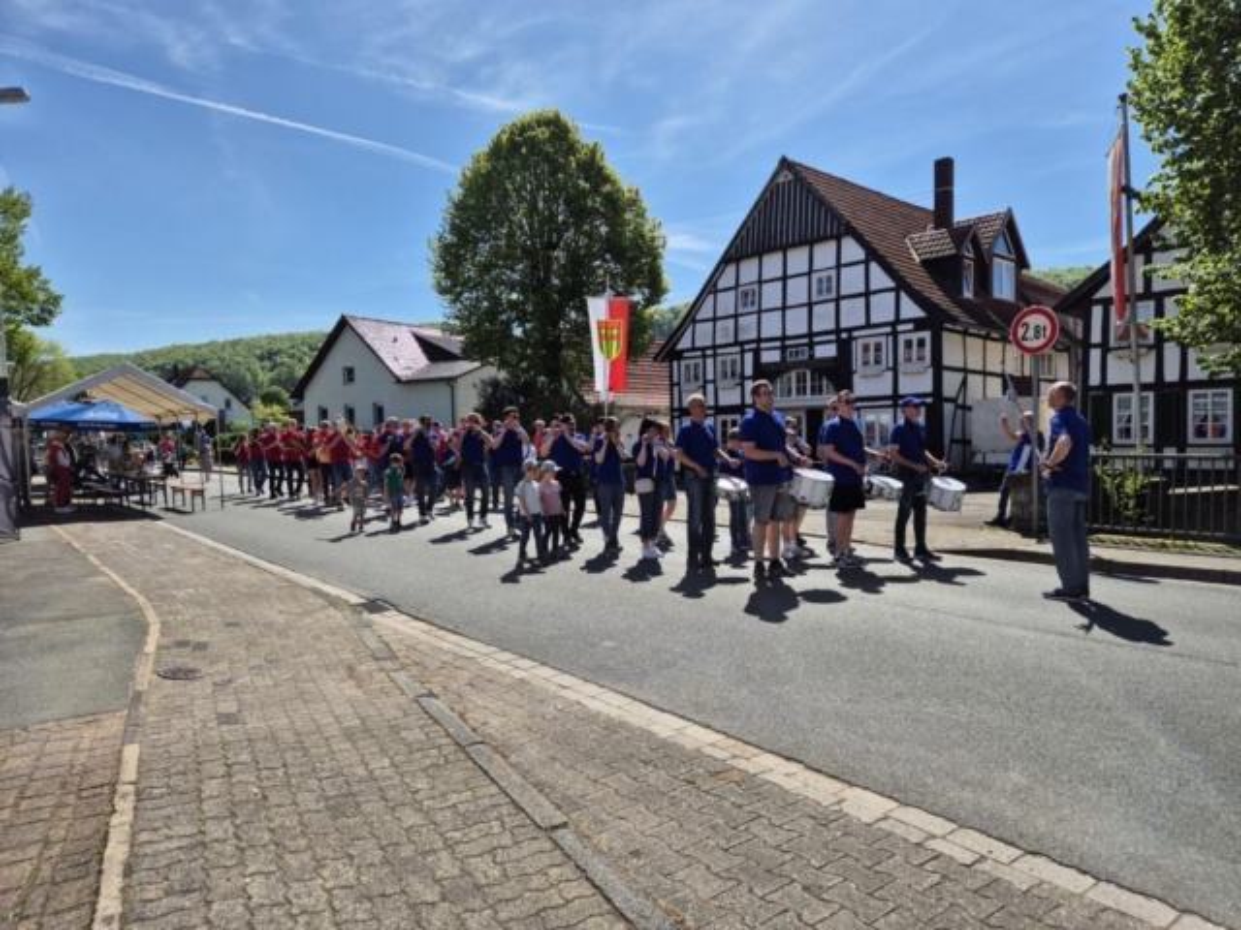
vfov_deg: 58.9
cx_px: 620
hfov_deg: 73.9
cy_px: 465
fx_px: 825
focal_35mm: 23
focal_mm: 5.4
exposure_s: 1/2464
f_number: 1.8
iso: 25
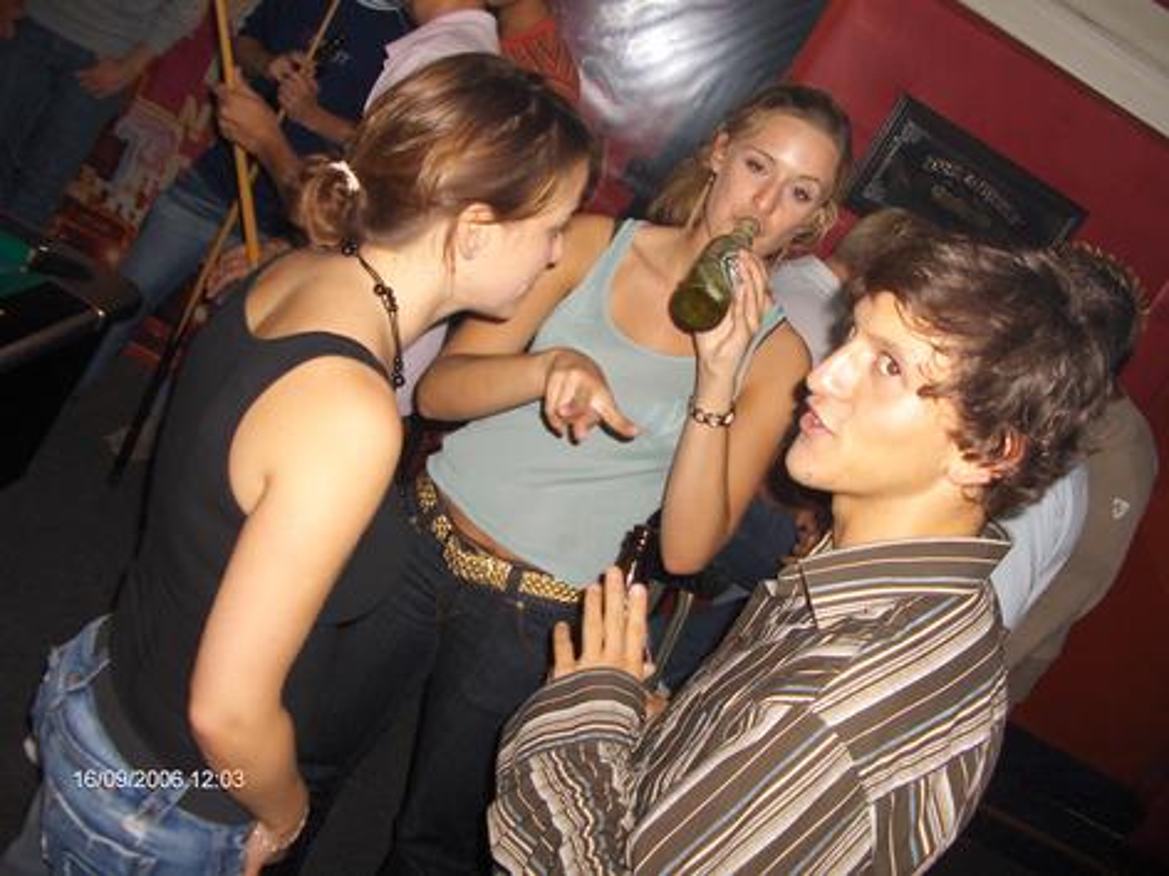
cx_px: 584
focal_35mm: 35
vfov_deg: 40.7
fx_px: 1182
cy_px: 438
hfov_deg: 52.6
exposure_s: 1/60
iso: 100
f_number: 2.6
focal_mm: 5.8
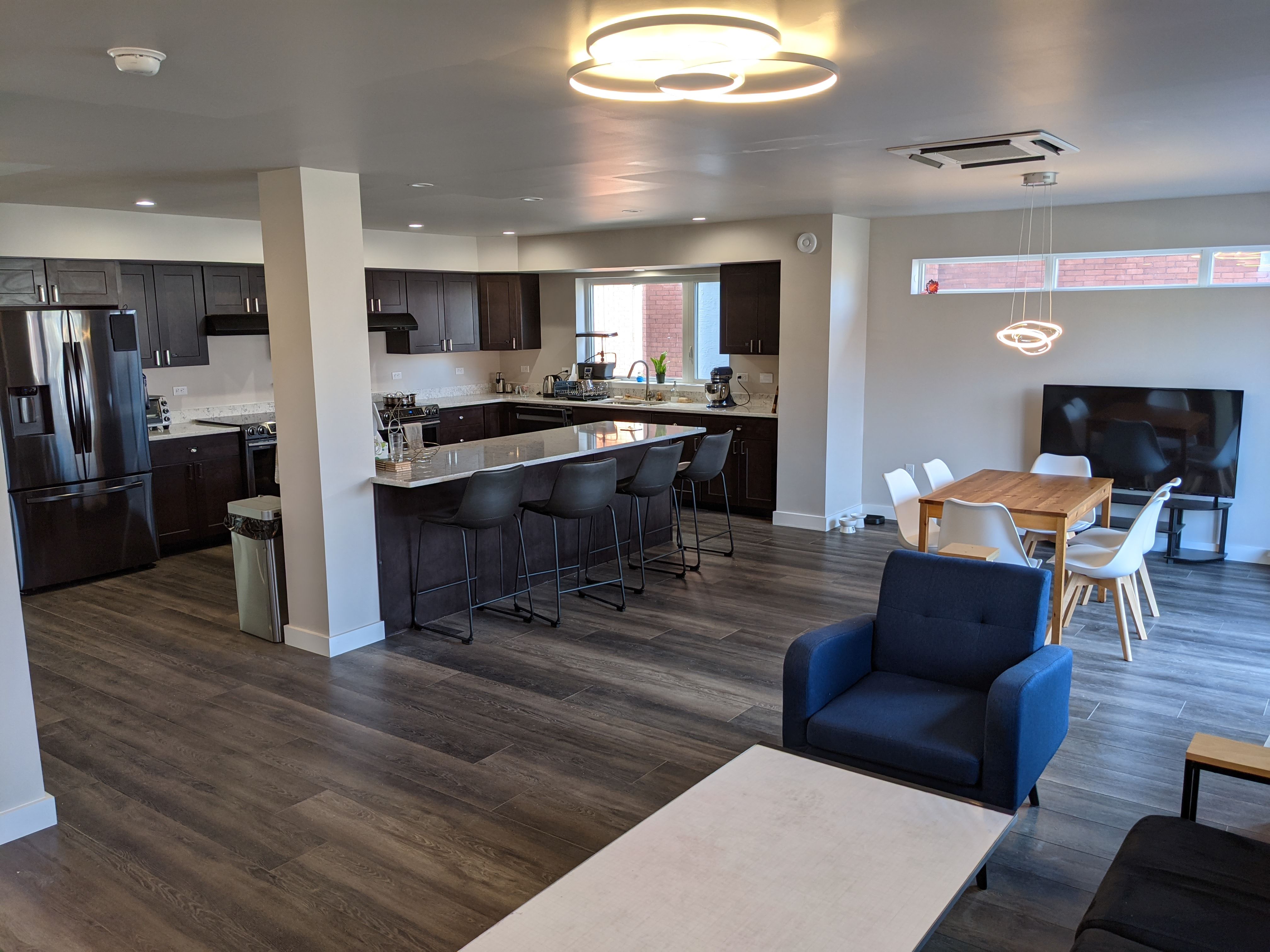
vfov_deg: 51.4
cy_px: 476
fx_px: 991
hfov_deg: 65.3
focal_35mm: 27
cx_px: 635
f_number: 1.73
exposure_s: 1/120
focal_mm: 4.38
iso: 92
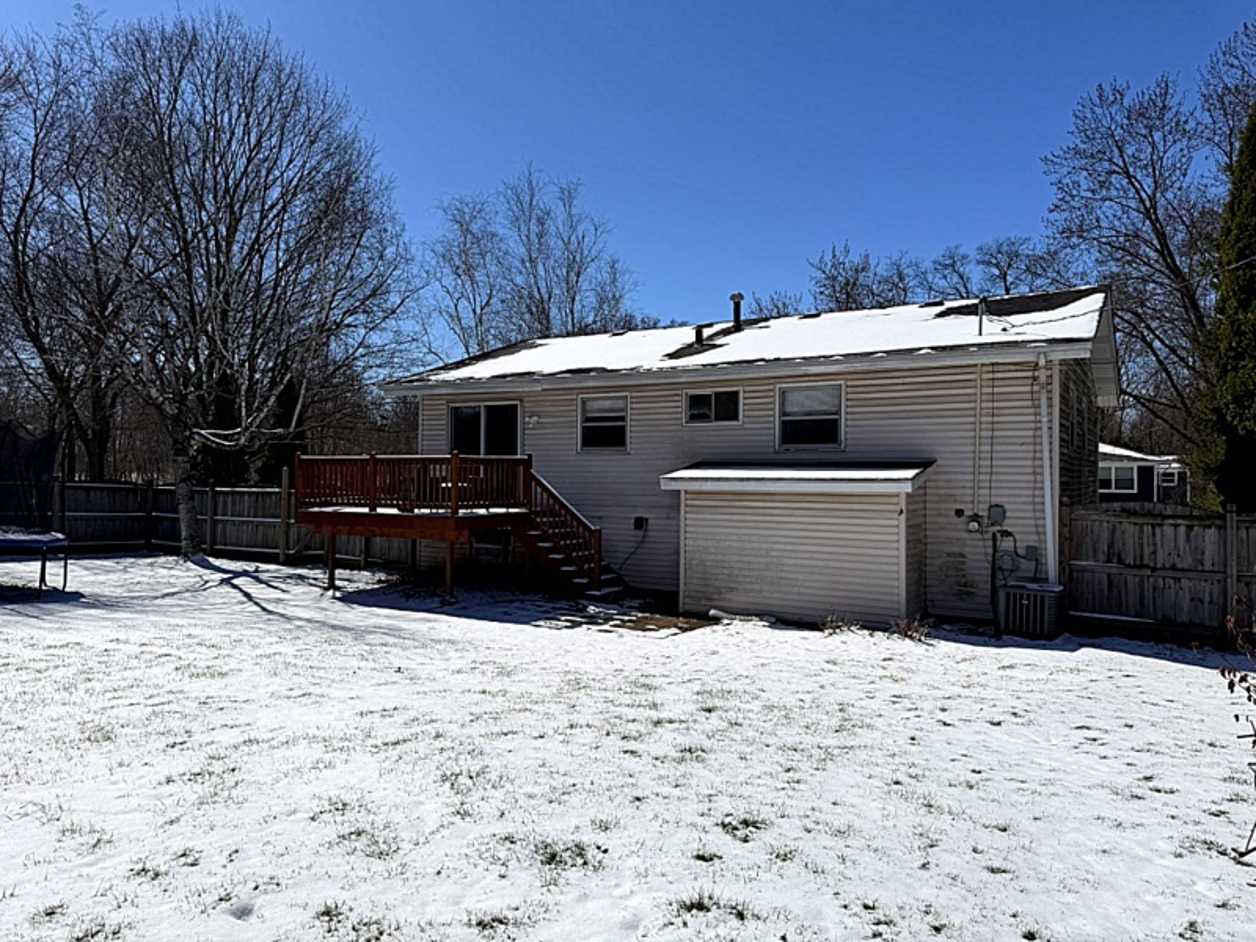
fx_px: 871
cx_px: 628
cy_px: 471
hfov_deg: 71.6
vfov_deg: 56.8
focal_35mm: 24
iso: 80
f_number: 1.78
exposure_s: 1/17544
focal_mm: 6.76
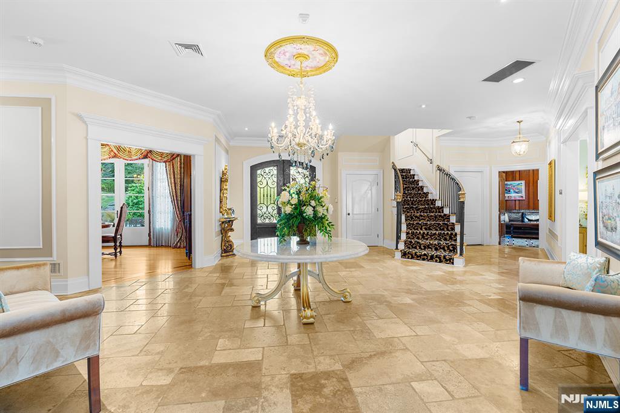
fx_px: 275
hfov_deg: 96.8
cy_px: 206
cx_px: 310
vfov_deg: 73.7
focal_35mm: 16
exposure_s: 1.3
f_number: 8
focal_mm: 16
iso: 100
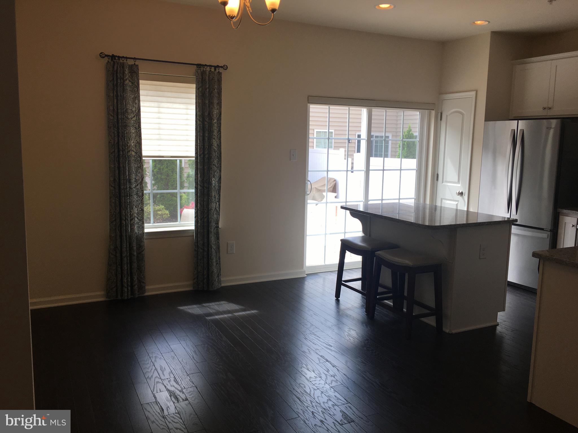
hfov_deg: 61.7
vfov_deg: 48.2
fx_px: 484
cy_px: 216
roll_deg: -1.3
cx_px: 289
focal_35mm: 29
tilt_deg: -5.7
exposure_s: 1/125
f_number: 2.2
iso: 25
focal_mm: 4.15
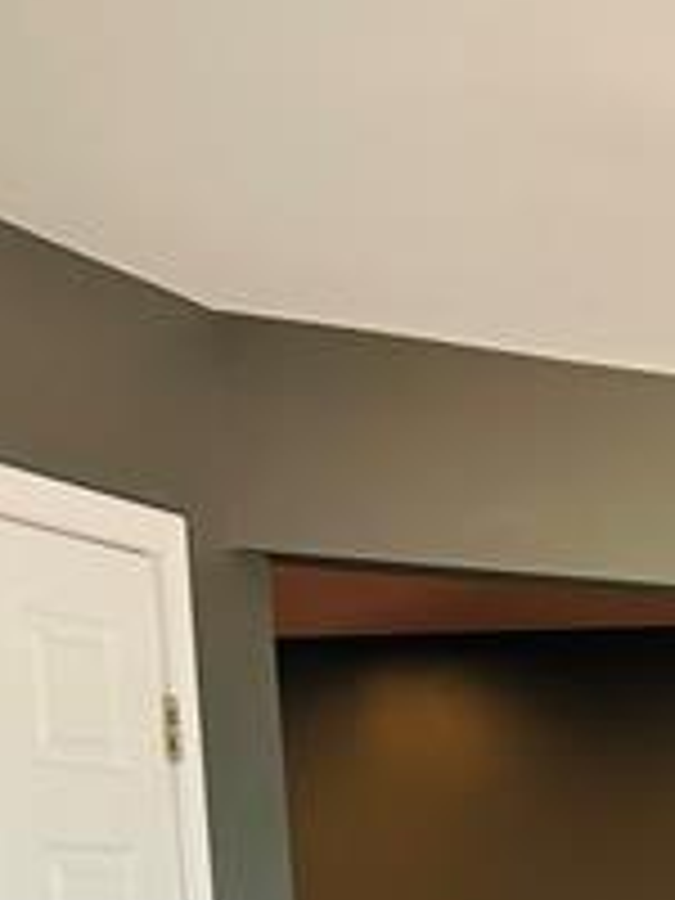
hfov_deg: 13.2
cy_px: 1332
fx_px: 2600
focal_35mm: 100
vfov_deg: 17.7
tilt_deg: -8.5
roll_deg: +0.7
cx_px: 1256
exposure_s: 1/120
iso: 80
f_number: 1.5
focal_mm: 5.7
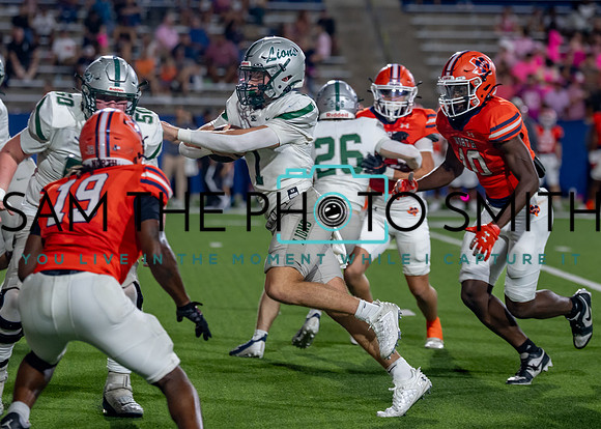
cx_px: 318
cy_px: 171
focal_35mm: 195
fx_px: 3322
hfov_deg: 10.3
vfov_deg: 7.4
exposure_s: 1/1000
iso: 1600
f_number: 2.8
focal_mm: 135
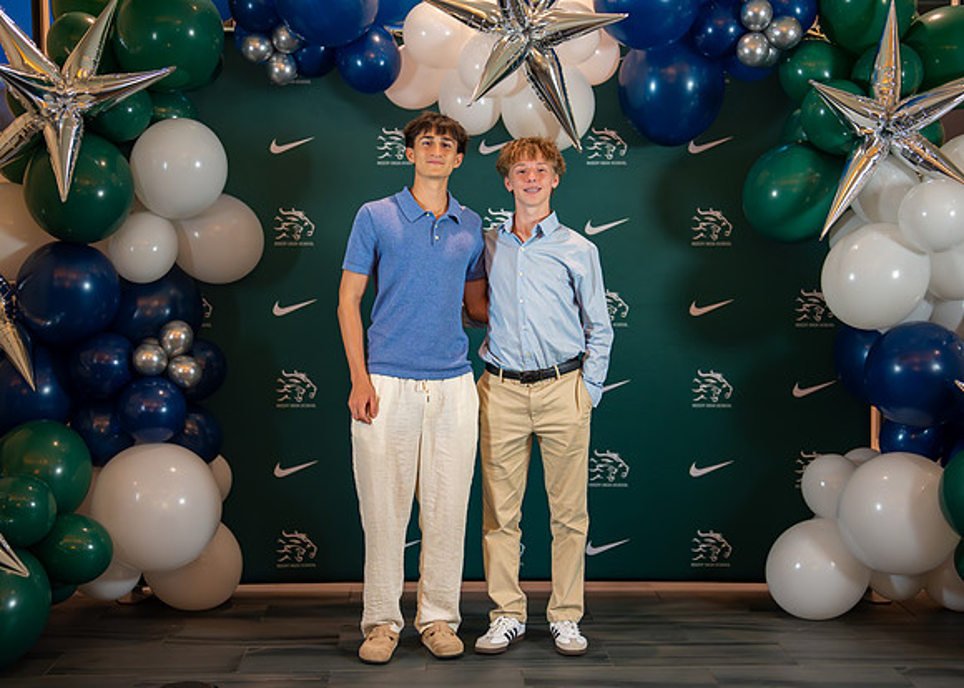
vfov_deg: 26.1
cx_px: 498
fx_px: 1483
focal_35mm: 54
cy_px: 346
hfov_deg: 36.0
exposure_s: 1/400
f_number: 1.2
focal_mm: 50
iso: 1600
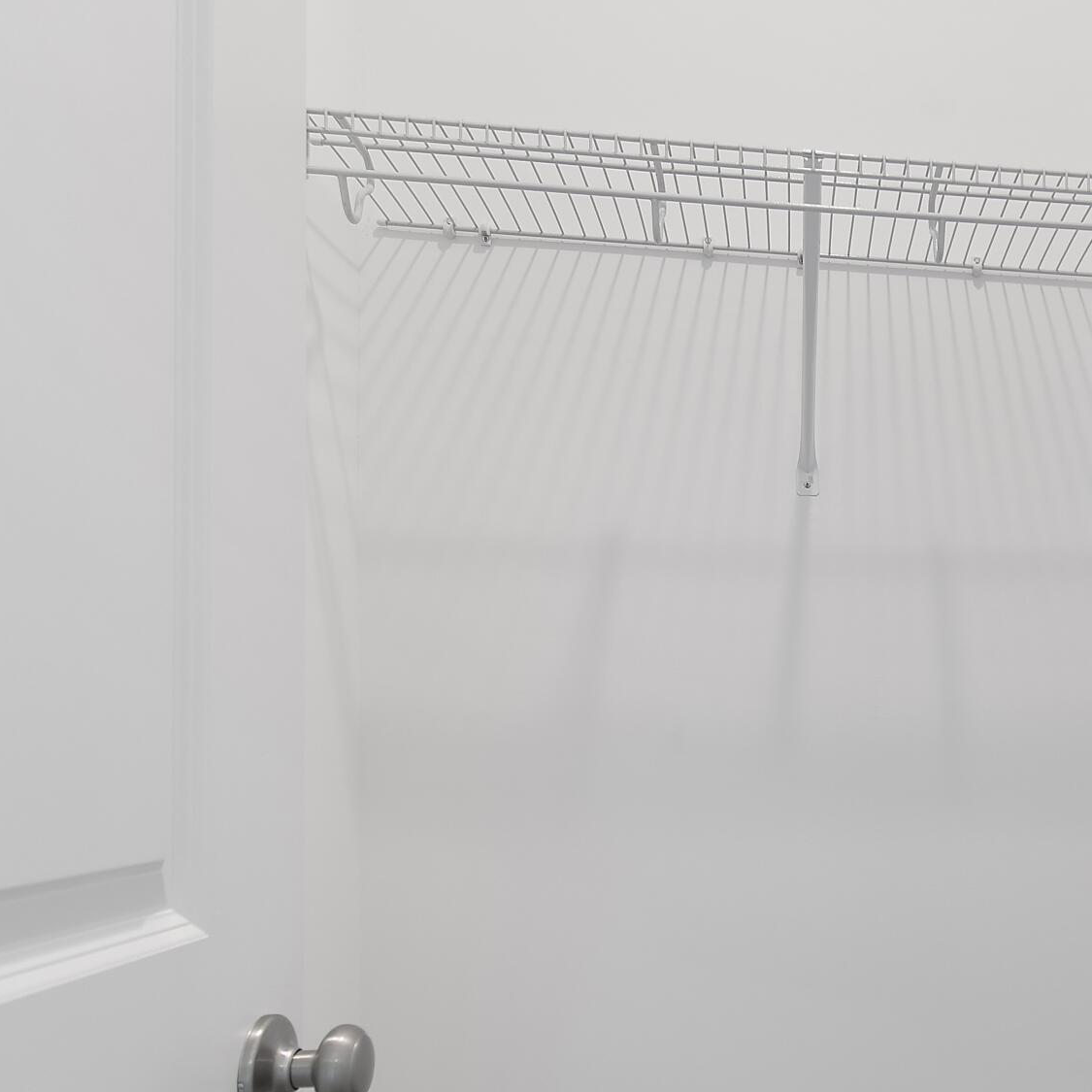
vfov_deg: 47.7
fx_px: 1213
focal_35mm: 34
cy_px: 728
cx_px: 1034
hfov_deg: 43.2
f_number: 4.5
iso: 100
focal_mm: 10
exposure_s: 1/6
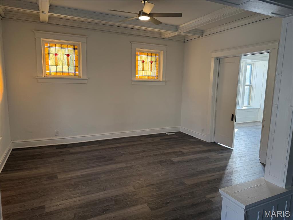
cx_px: 146
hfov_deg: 71.6
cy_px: 110
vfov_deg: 56.8
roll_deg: -0.8
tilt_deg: -8.1
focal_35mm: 24
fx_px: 203
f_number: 1.78
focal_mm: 6.76
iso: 125
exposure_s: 1/199
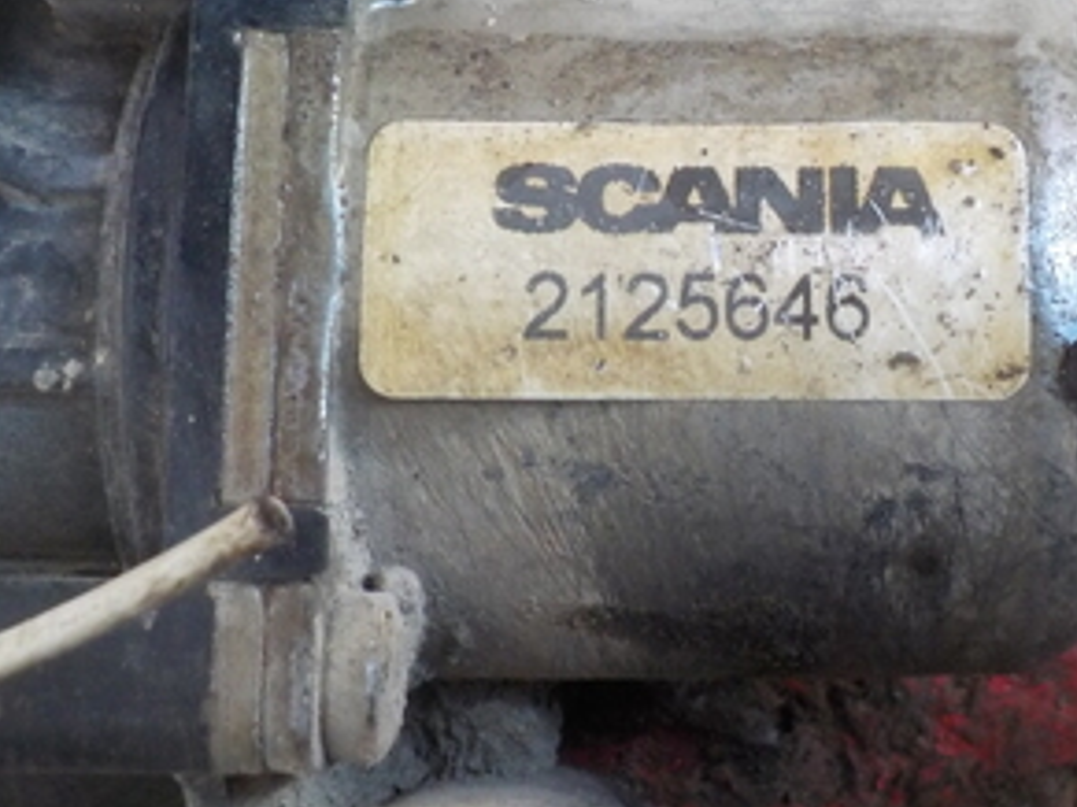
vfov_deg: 21.9
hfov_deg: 29.3
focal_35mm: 66
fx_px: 2053
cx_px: 692
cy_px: 133
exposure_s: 1/30
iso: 320
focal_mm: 4.1
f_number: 3.3
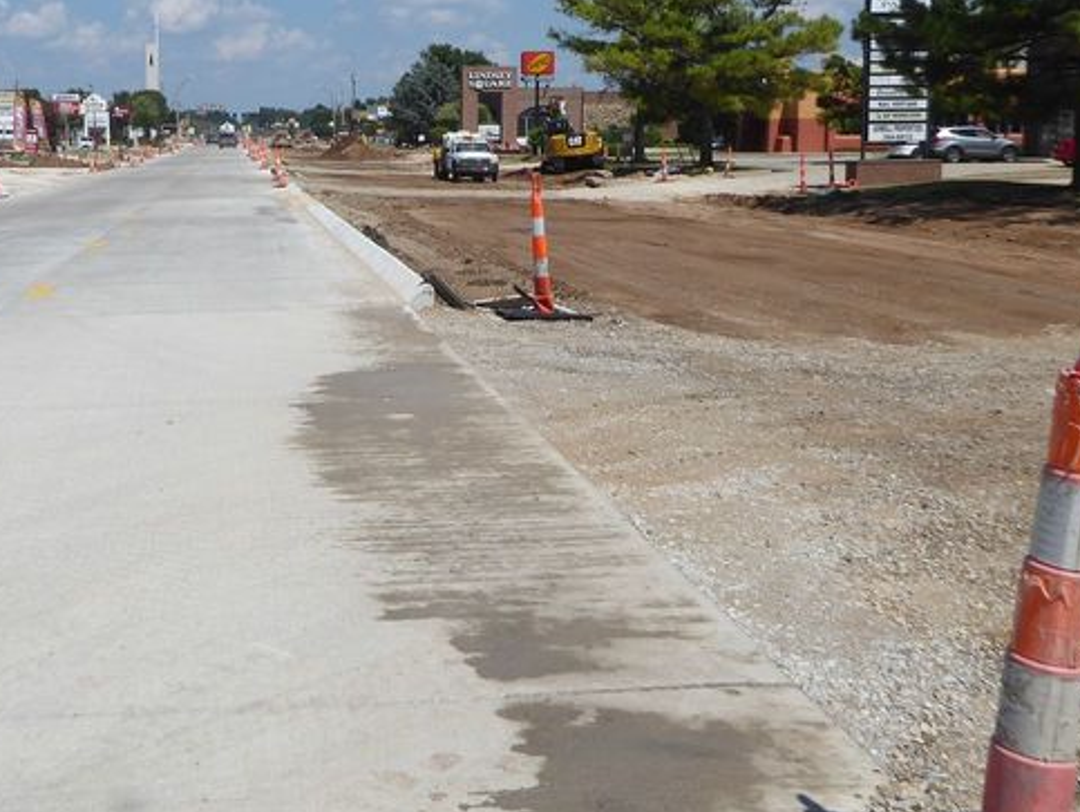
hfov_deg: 39.0
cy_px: 309
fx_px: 1499
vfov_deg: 30.2
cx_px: 324
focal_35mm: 48
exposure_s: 1/1300
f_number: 3.5
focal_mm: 5
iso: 80
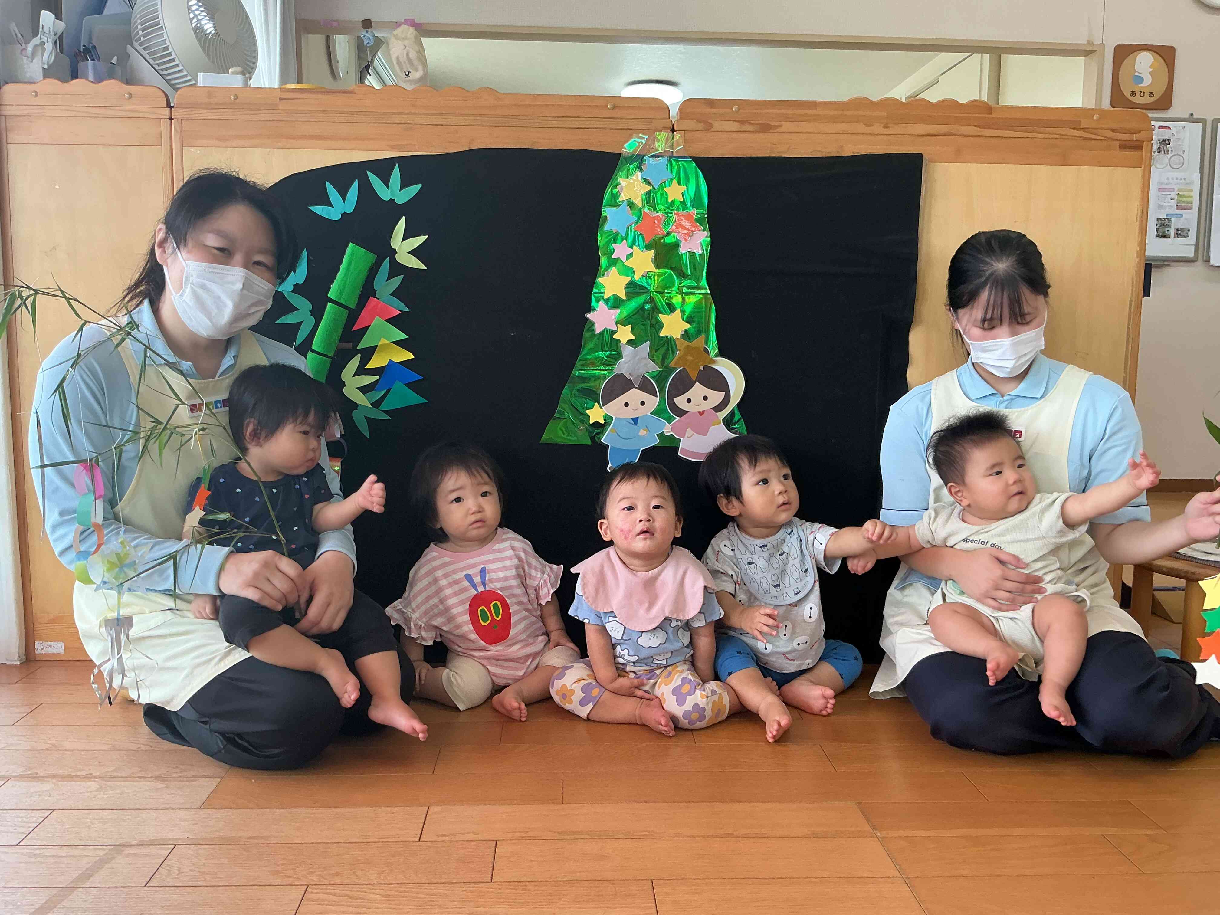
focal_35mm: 29
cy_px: 458
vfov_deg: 48.2
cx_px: 610
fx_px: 1022
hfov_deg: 61.7
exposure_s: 1/120
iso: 50
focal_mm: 3
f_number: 1.8
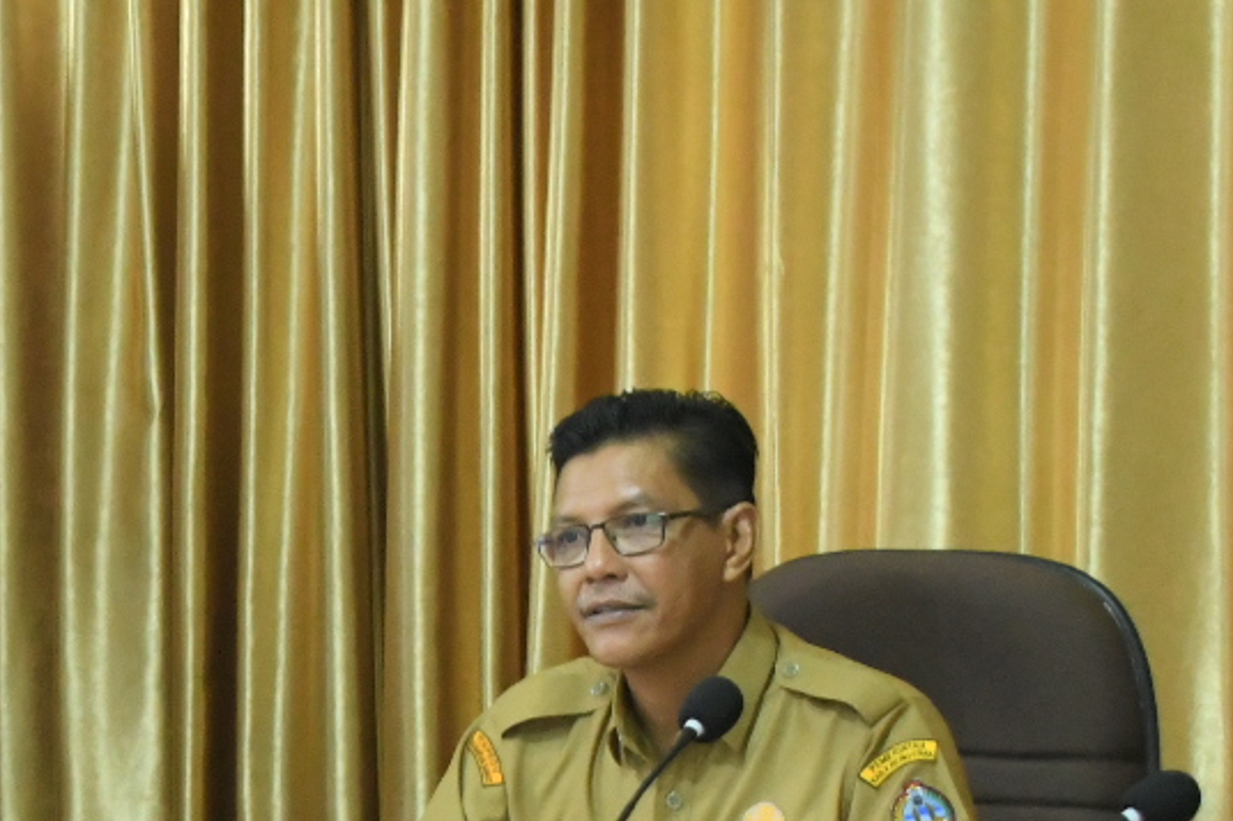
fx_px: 4451
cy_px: 945
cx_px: -7
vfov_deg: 10.4
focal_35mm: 130
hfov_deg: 15.5
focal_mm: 29
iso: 5000
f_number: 4.5
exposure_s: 1/100
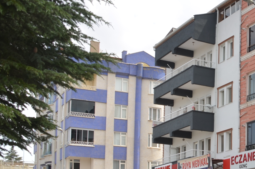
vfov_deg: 17.0
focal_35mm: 78
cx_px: 325
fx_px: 551
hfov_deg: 23.3
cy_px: 176
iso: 100
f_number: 6.3
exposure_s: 1/250
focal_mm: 20
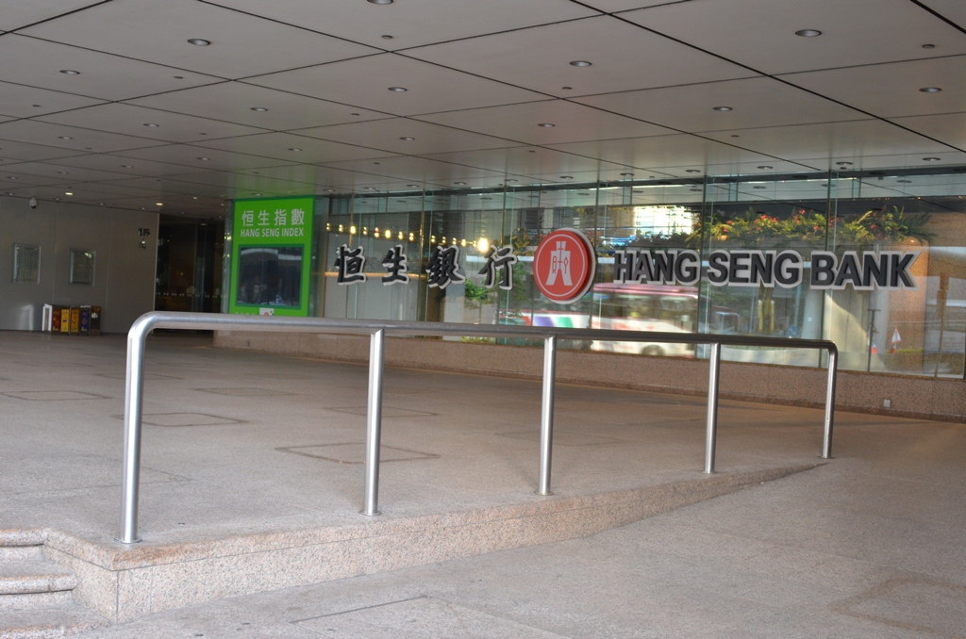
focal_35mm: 42
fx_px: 1125
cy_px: 320
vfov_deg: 31.7
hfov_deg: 46.5
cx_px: 483
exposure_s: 1/60
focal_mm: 28
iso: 500
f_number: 4
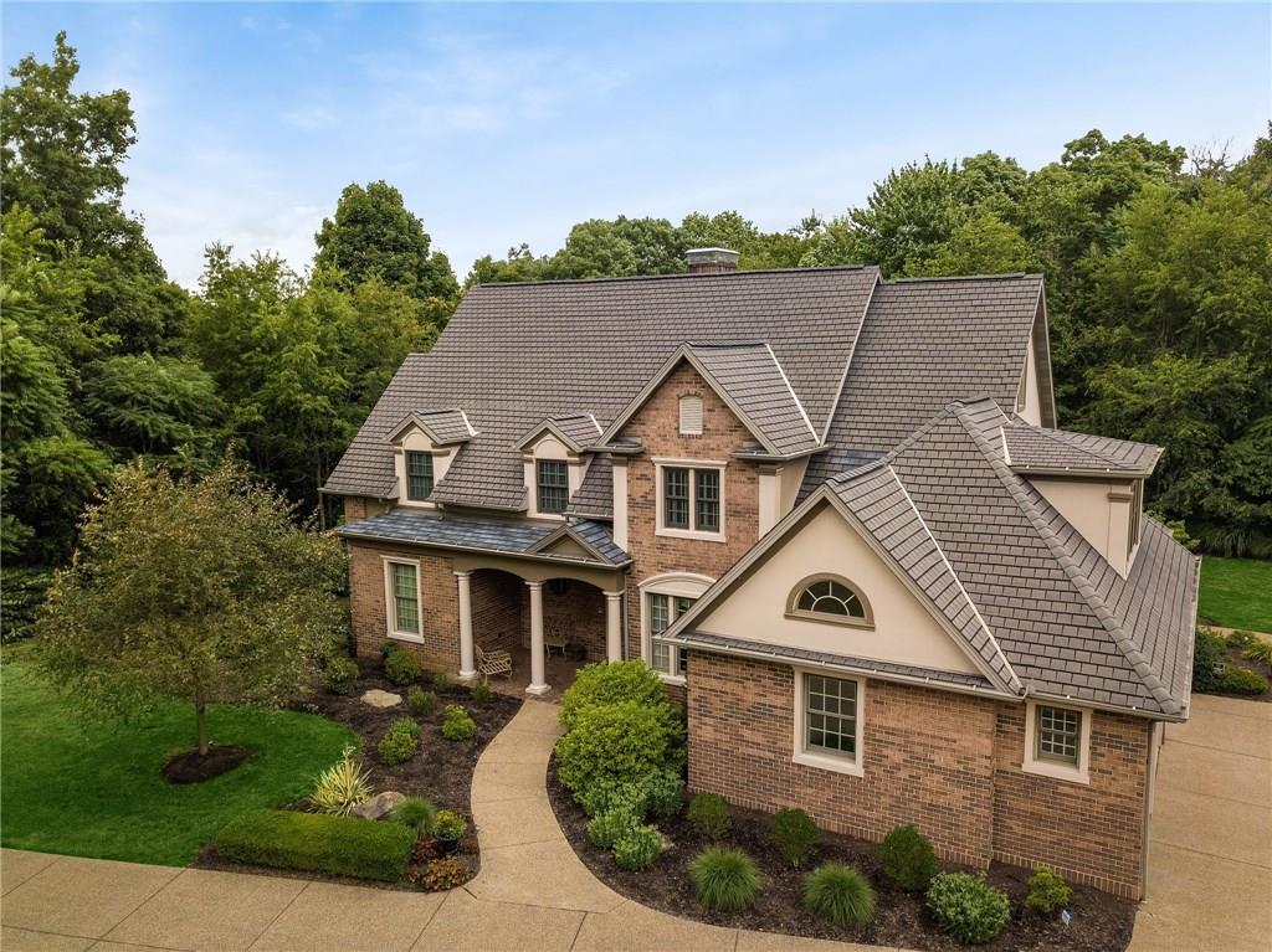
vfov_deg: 53.0
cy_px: 476
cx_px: 636
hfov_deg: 67.3
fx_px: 955
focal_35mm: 26
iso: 100
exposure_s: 1/50
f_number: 2.2
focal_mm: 4.7
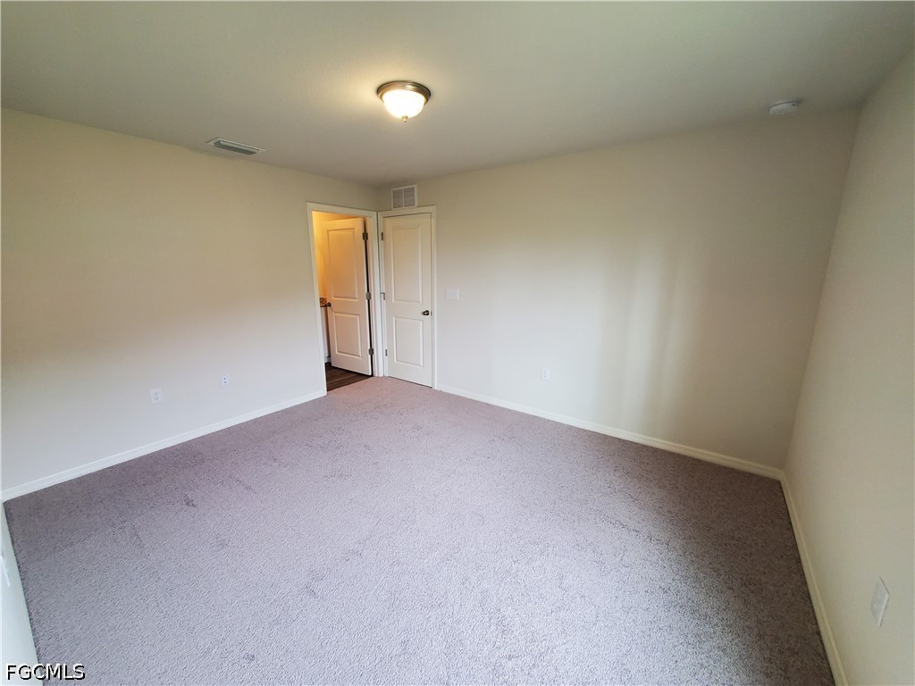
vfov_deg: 89.9
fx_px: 344
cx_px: 458
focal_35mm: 13
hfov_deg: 106.2
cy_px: 343
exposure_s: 1/60
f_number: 2.2
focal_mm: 1.8
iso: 200
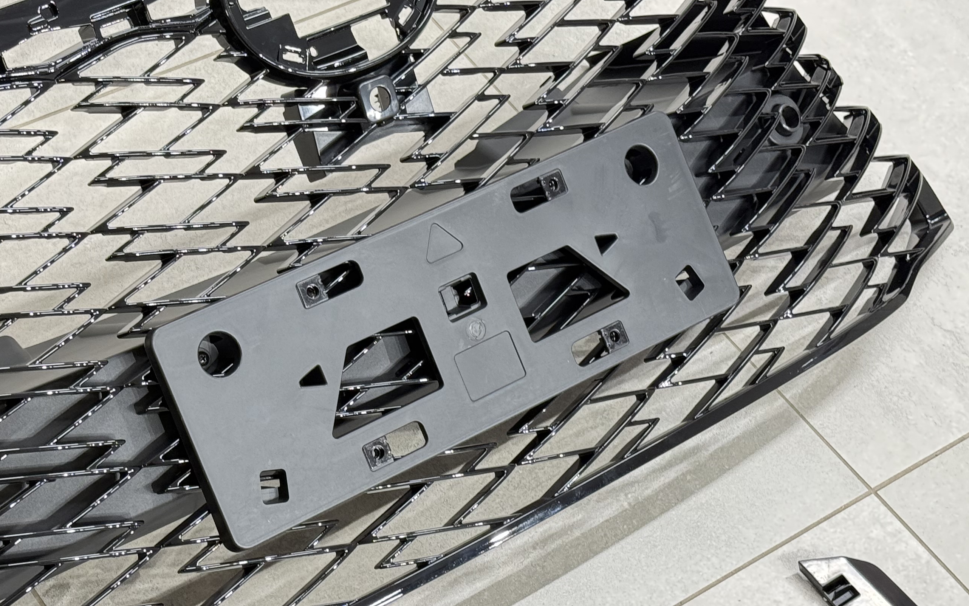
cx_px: 283
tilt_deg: -51.2
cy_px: 324
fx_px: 2113
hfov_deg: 25.6
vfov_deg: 16.3
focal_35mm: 80
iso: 200
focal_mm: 6.76
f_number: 1.78
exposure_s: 1/50
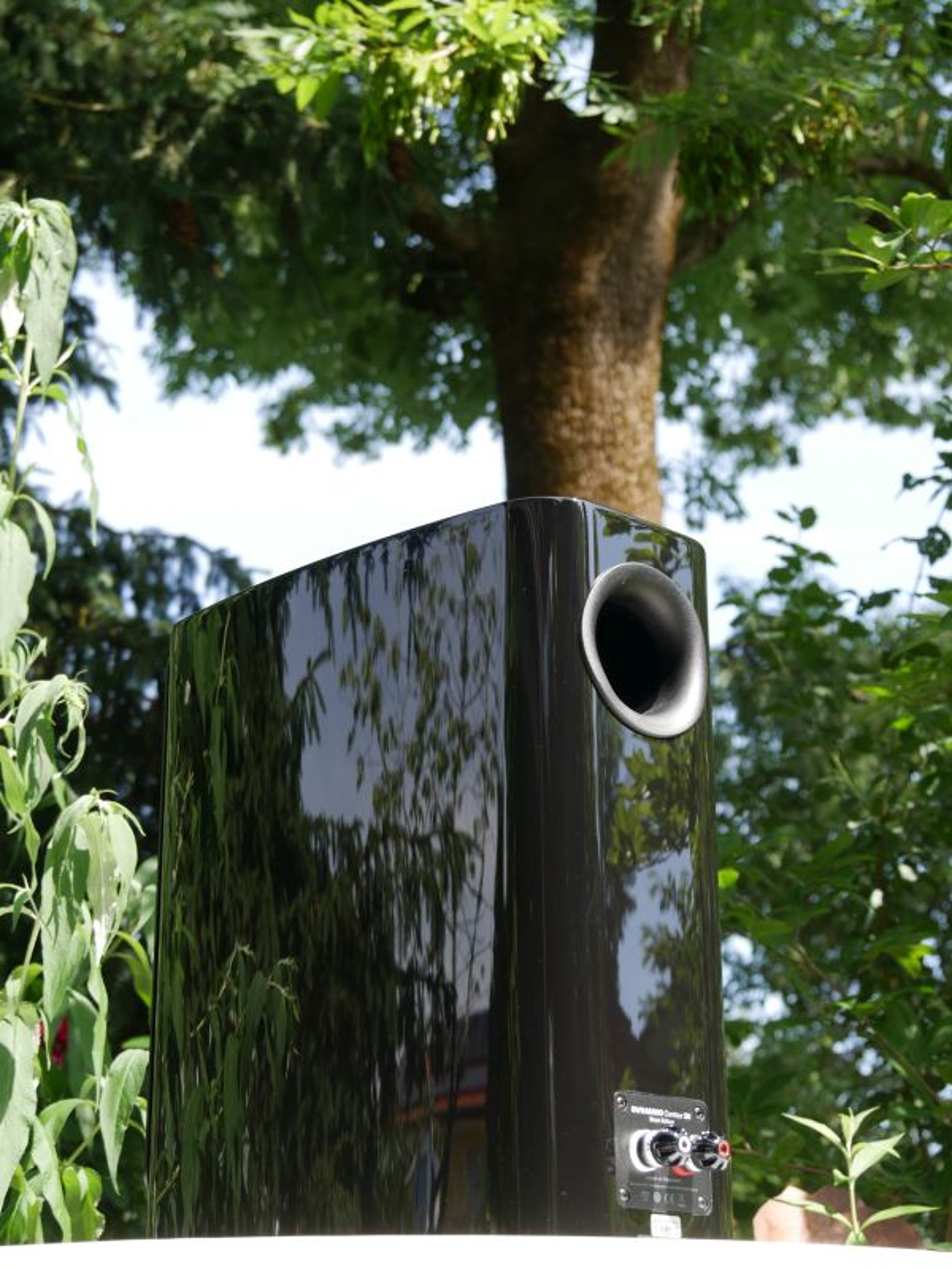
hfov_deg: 22.9
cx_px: 476
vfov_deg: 30.3
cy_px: 634
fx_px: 2345
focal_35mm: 64
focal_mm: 32
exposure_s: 1/160
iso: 200
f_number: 5
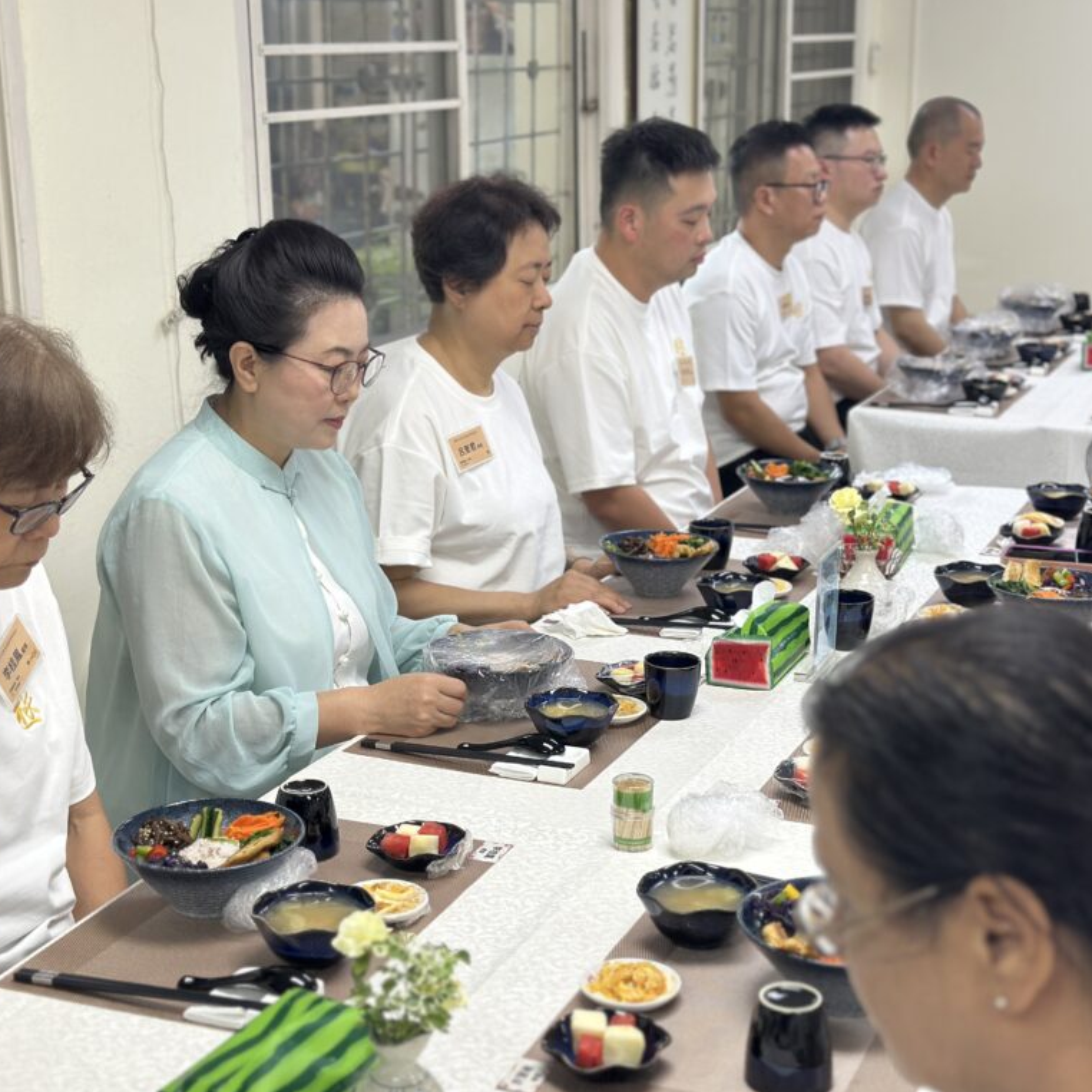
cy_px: 546
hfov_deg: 30.0
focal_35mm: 57
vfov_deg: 30.0
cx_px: 529
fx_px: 2034
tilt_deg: -14.0
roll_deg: -0.2
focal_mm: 6.86
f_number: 1.78
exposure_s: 1/50
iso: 64
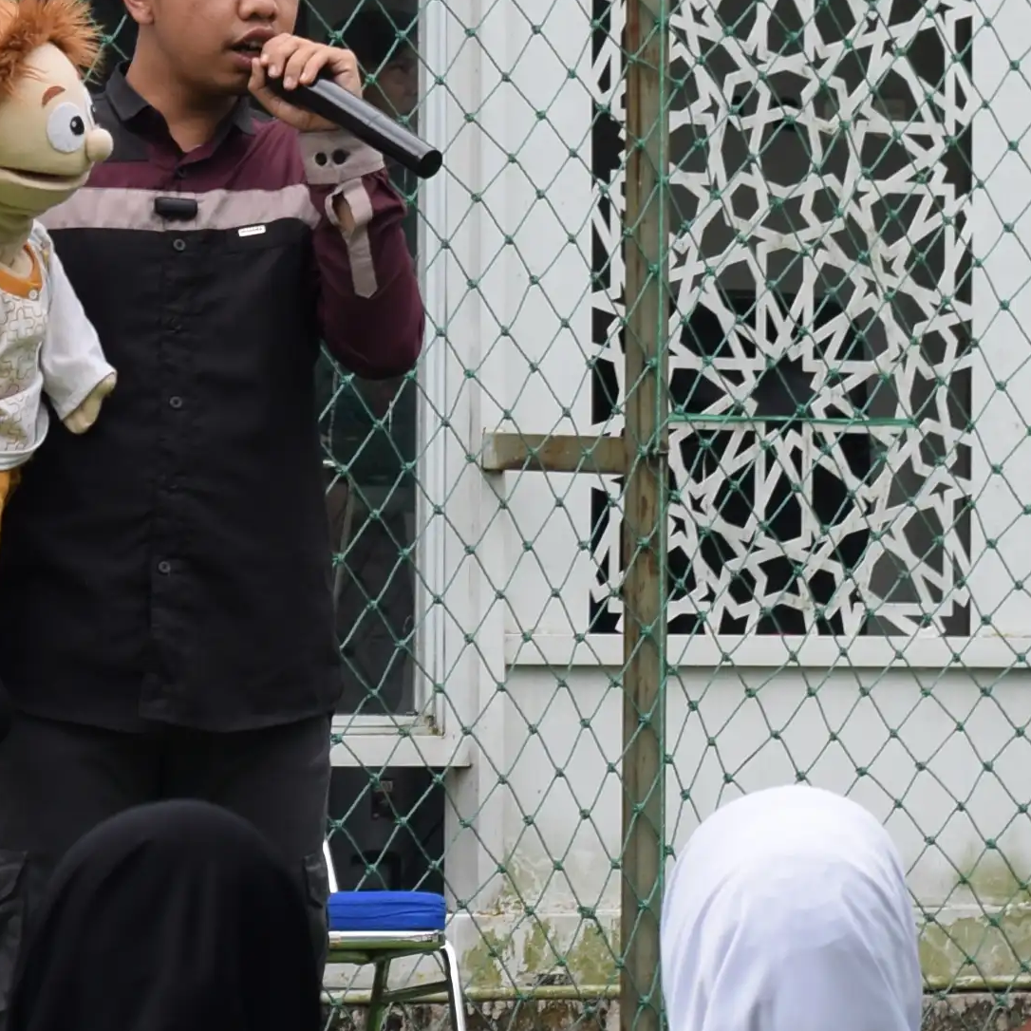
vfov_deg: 6.6
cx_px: -209
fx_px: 8896
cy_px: 356
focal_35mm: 264
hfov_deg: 6.6
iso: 200
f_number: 7.1
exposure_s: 1/200
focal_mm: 50
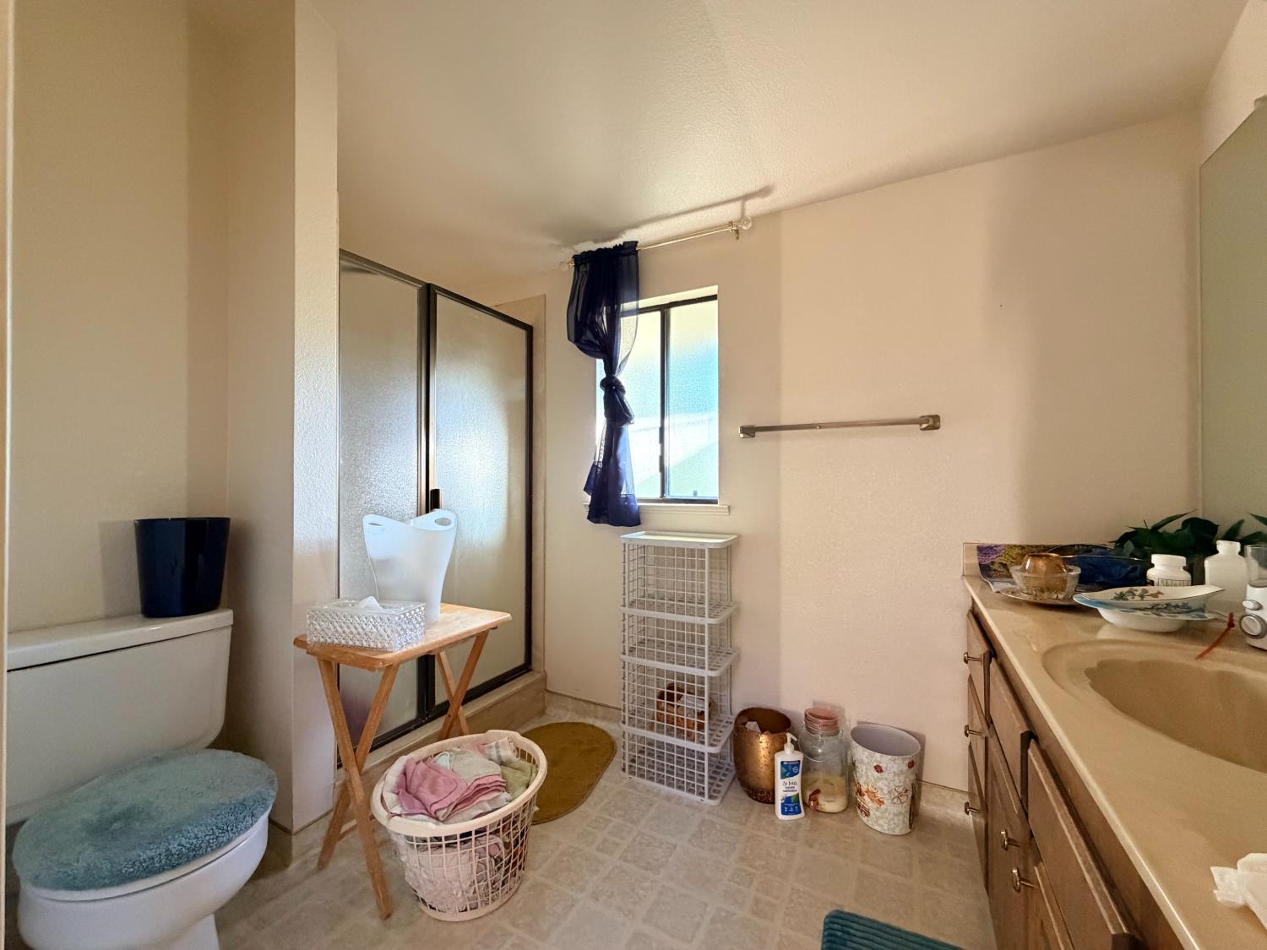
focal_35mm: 14
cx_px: 634
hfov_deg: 102.1
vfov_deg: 85.7
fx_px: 512
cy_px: 475
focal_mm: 2.22
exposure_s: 1/60
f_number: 2.2
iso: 640
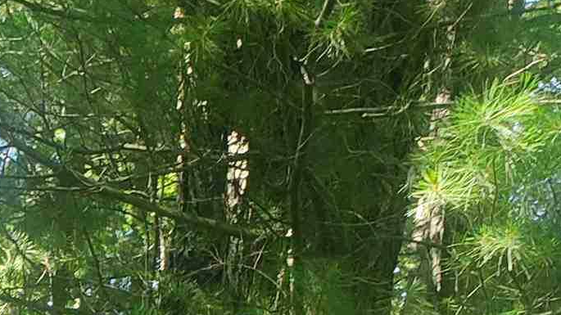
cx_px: -287
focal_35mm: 127
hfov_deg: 15.5
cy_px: 781
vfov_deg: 8.6
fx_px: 1889
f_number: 2.4
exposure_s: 1/100
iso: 125
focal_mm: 4.3
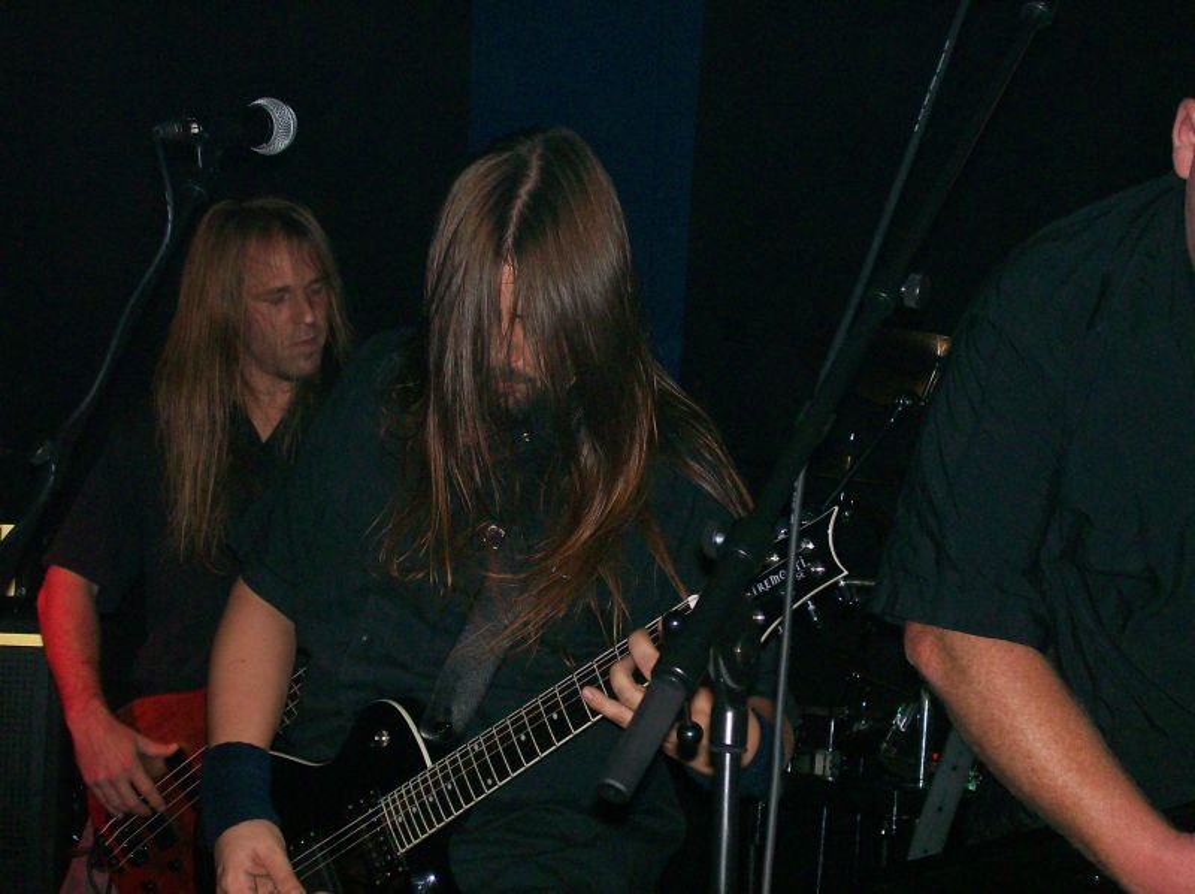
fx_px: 2414
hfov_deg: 27.8
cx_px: 598
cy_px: 447
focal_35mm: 70
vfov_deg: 21.0
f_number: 3.8
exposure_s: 1/95.5
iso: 140
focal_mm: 11.6
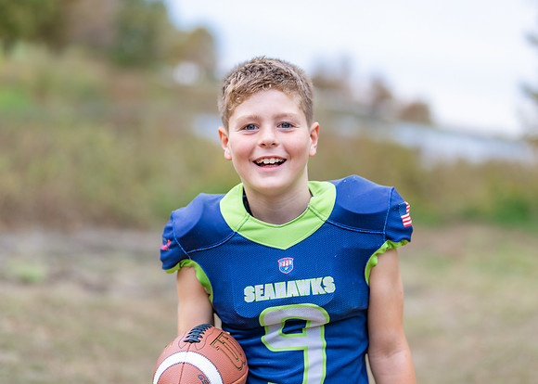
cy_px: 163
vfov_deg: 20.8
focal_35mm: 69
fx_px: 1048
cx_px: 269
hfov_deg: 28.8
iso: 100
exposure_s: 1/500
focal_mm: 50
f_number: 1.2
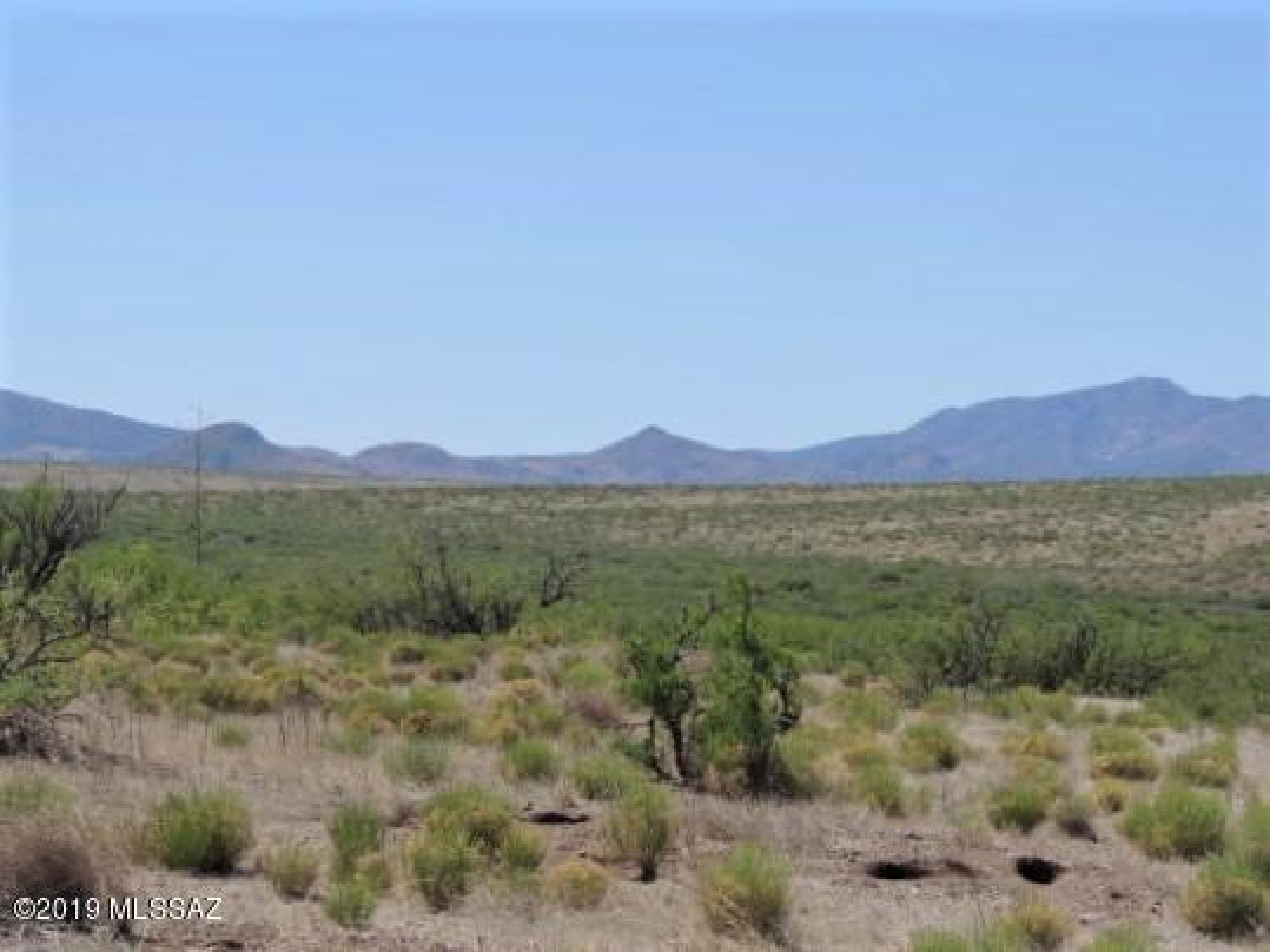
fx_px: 3851
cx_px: 635
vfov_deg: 14.1
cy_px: 476
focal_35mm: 105
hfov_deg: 18.7
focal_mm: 18.7
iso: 100
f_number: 4.2
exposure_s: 1/800
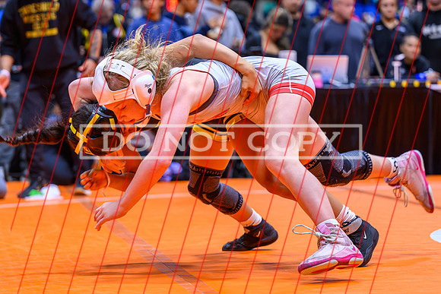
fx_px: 1598
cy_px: 144
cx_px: 199
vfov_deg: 10.5
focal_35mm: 130
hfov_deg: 15.7
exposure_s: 1/800
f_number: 2.8
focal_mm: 86
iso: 2500
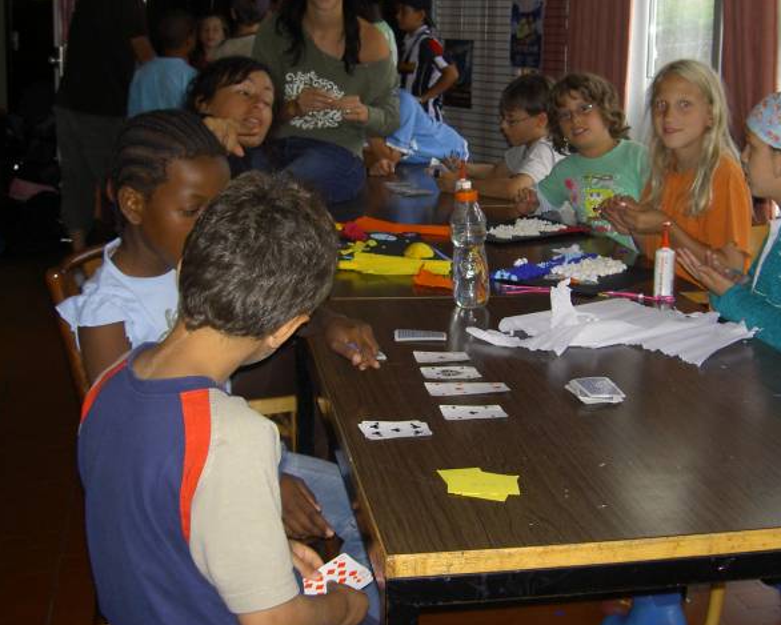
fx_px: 1202
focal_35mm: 52
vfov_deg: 29.1
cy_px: 269
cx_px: 421
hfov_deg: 36.0
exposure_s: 1/60
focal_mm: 8
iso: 100
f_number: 2.8
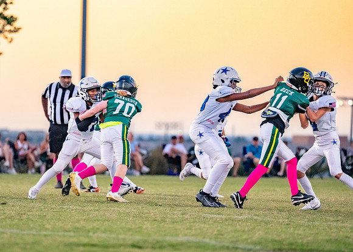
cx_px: 110
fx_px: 2705
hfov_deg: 7.5
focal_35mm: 270
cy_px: 143
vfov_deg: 5.3
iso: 4000
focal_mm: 200
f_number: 2.8
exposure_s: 1/1600
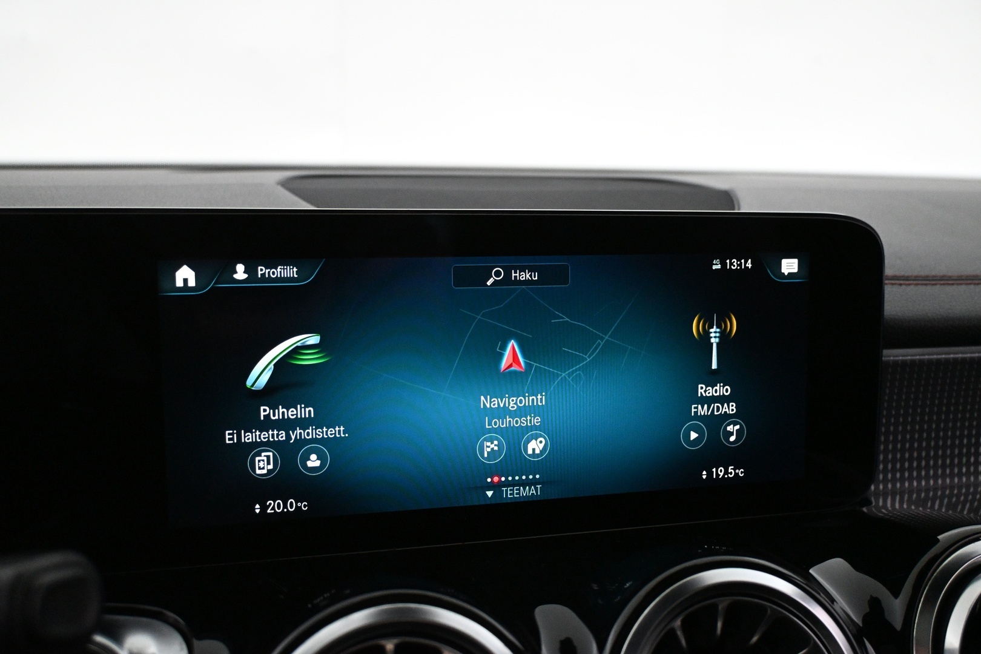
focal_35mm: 32
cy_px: 327
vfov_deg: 41.7
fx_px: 858
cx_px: 490
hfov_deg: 59.5
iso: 4000
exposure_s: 1/125
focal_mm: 21
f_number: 4
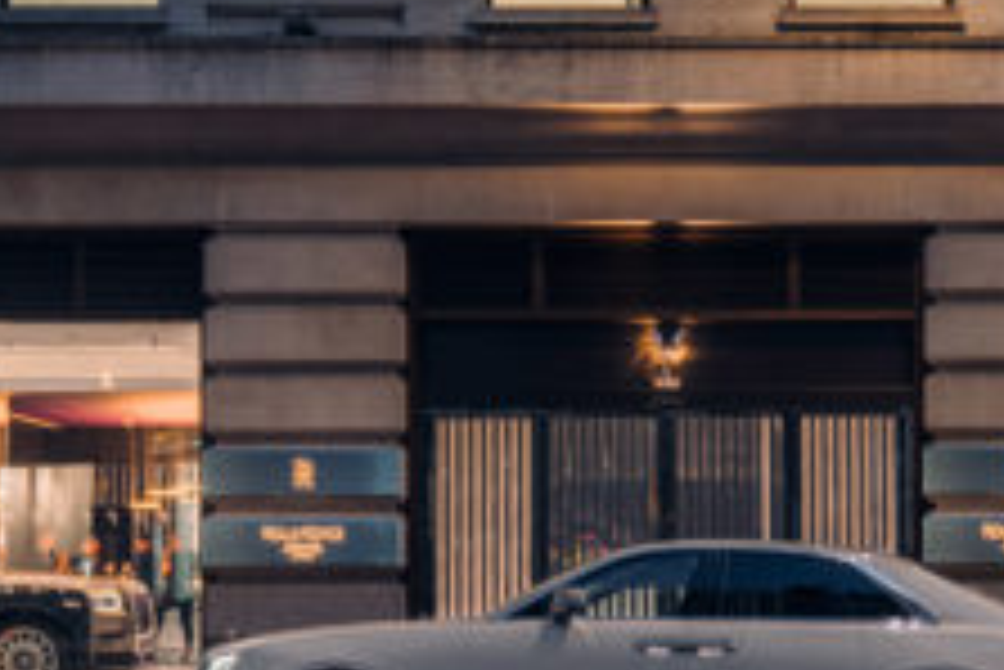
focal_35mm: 71
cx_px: 662
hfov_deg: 28.3
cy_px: 468
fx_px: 1981
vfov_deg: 19.1
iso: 125
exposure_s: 1/4
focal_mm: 33
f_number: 2.8
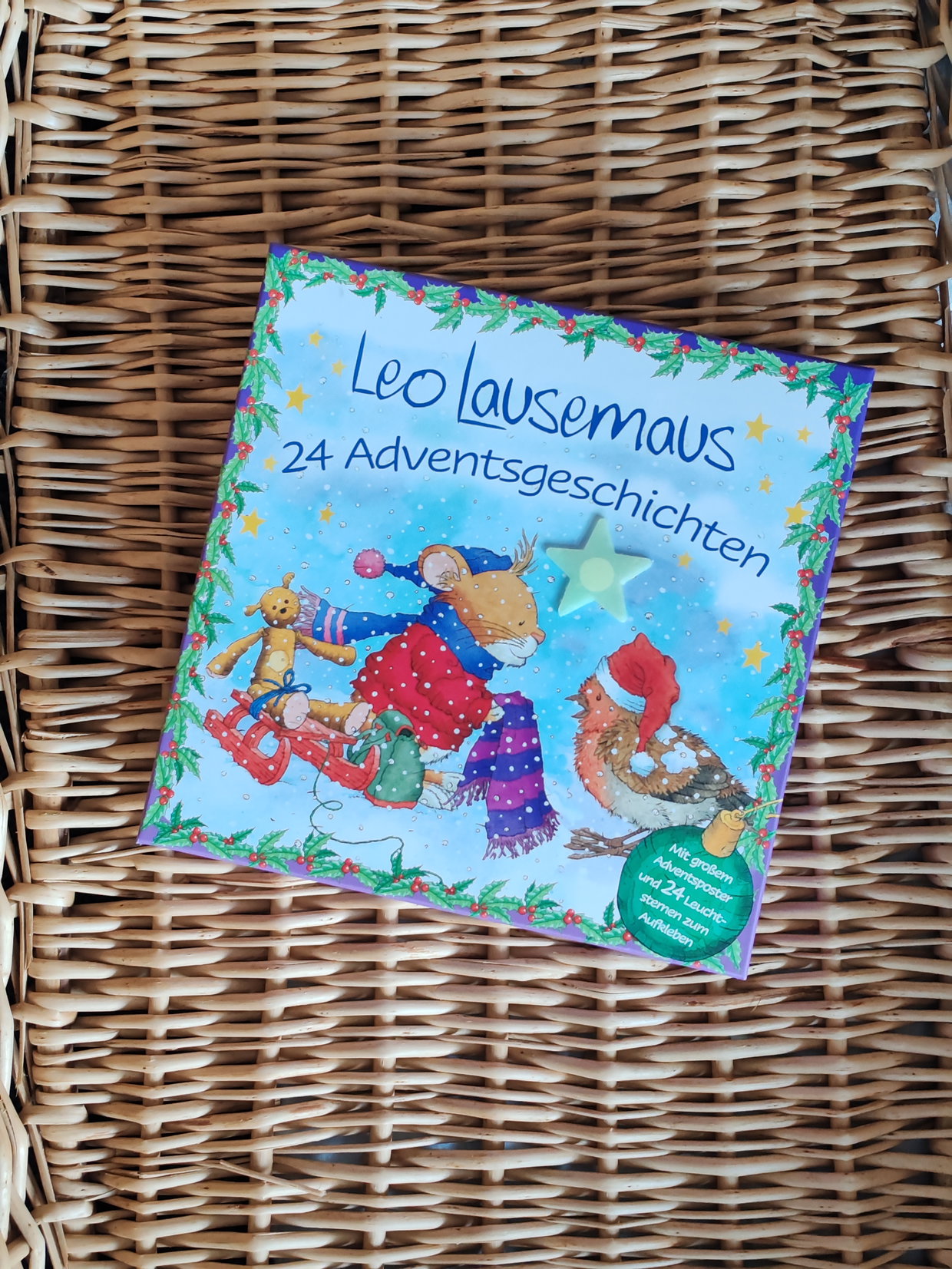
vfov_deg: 35.5
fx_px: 1980
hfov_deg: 27.0
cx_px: 476
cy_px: 634
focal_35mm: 54
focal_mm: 6.12
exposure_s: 1/100
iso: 1000
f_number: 1.9
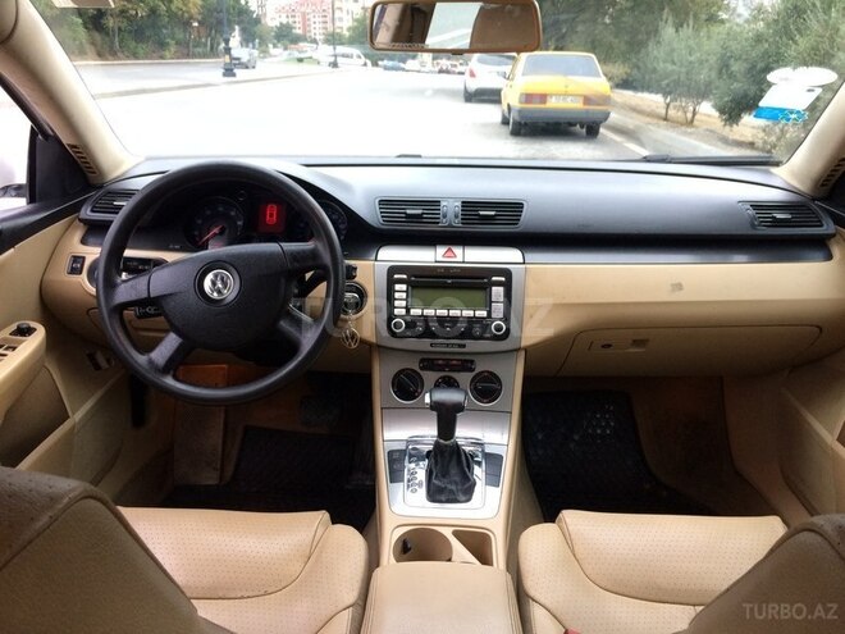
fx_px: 708
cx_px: 422
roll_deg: +0.7
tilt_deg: -20.6
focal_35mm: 29
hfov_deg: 61.7
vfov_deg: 48.2
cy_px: 317
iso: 80
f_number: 2.2
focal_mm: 4.15
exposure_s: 1/33
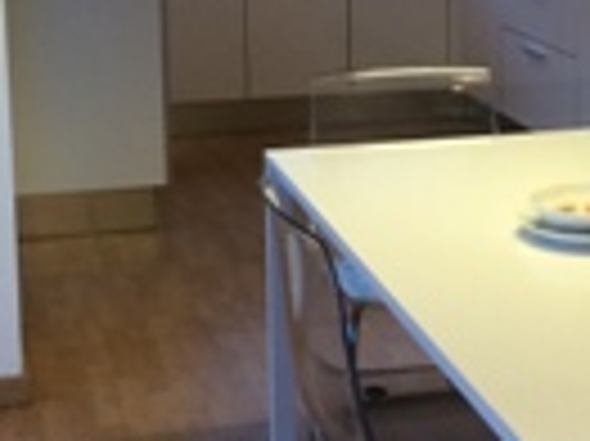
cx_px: 473
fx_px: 1686
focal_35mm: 99
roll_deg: +1.0
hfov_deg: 19.6
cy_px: 40
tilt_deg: -9.6
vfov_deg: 14.8
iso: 100
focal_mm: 4.15
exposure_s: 1/33
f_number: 2.2
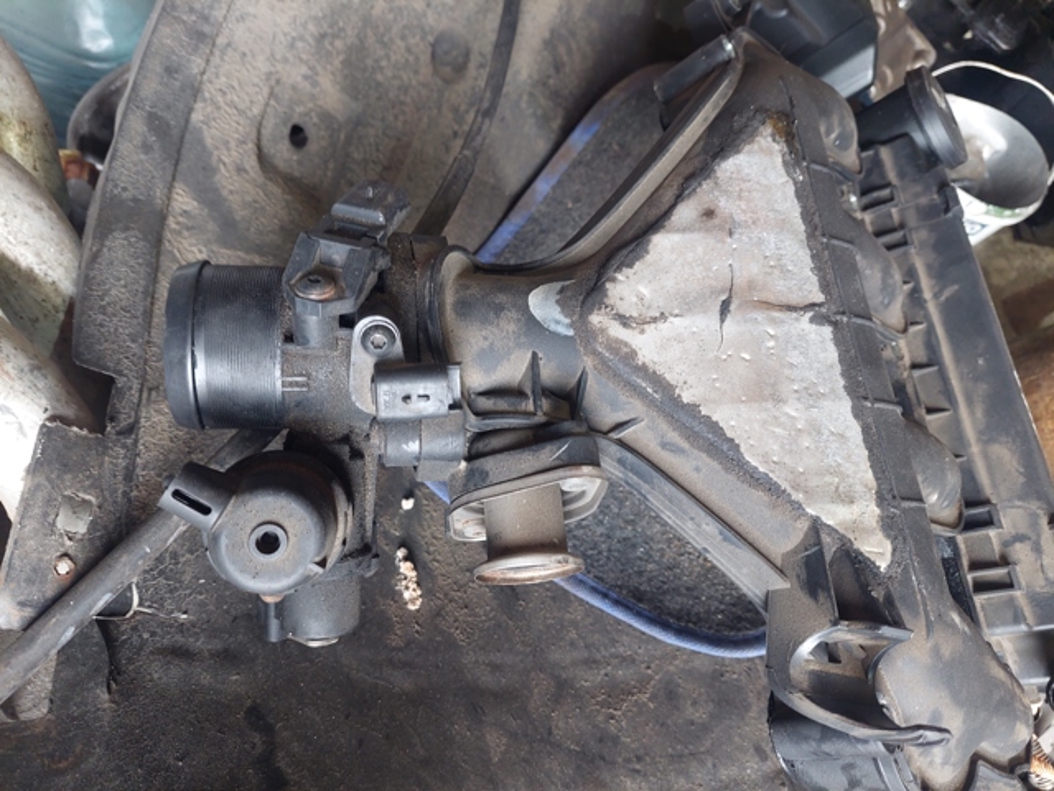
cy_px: 396
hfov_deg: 71.6
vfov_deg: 56.8
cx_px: 527
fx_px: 731
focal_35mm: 24
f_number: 1.8
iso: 200
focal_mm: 5.23
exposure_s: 1/50
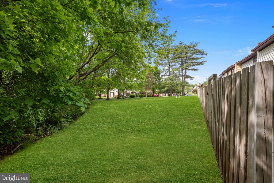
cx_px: 137
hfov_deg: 104.2
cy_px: 92
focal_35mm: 14
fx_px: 107
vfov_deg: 81.2
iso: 100
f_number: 7.1
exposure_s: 1/125
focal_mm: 14
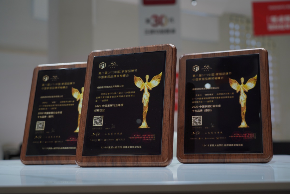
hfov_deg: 38.9
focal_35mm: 51
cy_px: 97
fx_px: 411
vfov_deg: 26.5
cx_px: 145
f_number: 4
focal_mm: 51
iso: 200
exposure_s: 1/80
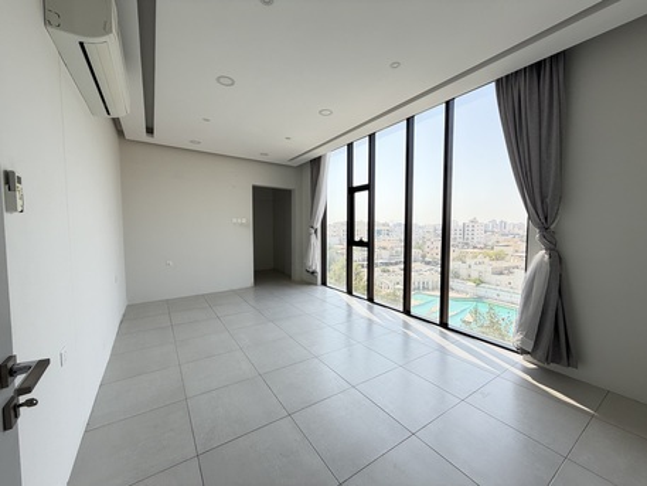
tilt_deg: -3.5
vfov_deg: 85.7
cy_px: 243
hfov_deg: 102.0
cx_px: 324
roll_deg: +0.0
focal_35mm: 14
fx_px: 262
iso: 40
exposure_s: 1/164
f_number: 2.2
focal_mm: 2.22
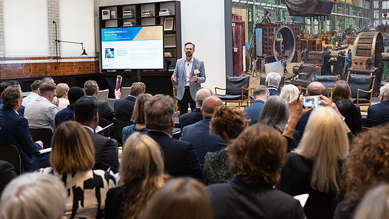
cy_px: 98
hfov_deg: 39.2
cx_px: 193
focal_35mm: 53
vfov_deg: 22.6
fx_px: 547
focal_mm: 50
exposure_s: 1/400
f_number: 3.5
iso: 2500
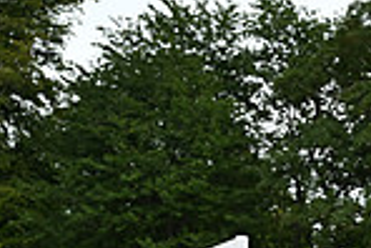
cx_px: 644
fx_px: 1939
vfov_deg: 7.1
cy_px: 457
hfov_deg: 10.4
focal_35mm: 188
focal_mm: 48
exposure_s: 1/1250
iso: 450
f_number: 4.5
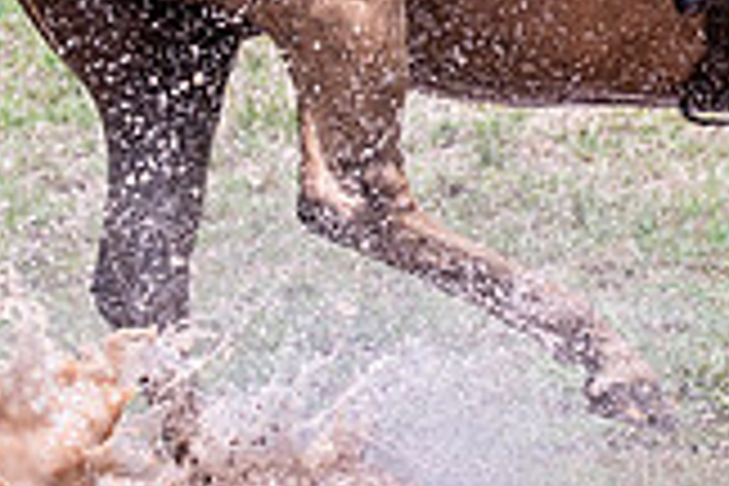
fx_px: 20005
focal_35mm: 988
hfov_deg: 2.1
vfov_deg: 1.4
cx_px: 856
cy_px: -394
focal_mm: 220
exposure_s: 1/2000
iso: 400
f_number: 5.3
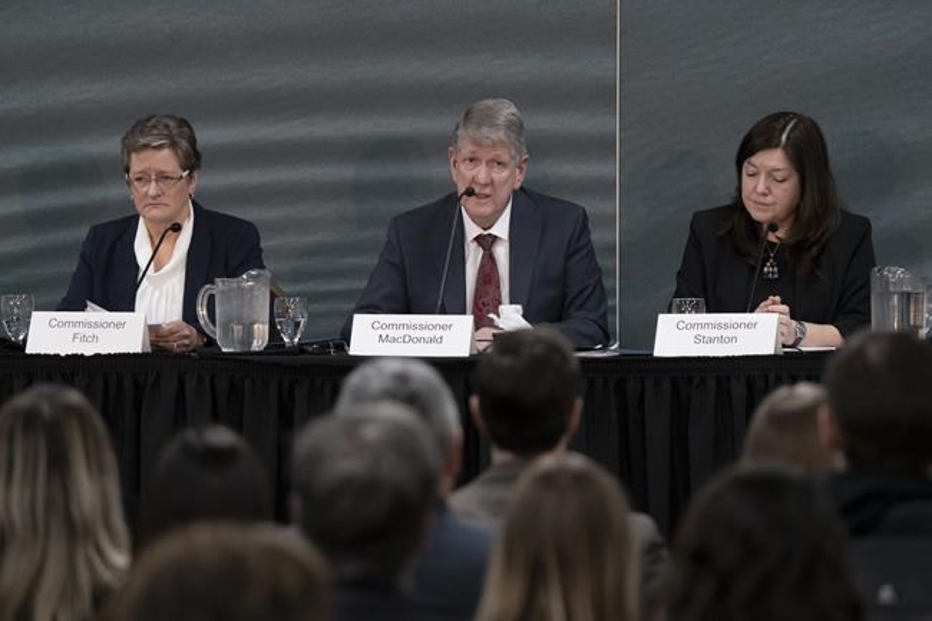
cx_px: 466
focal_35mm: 300
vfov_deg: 4.6
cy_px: 310
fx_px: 7764
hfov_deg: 6.9
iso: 6400
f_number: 5.6
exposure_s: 1/250
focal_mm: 300
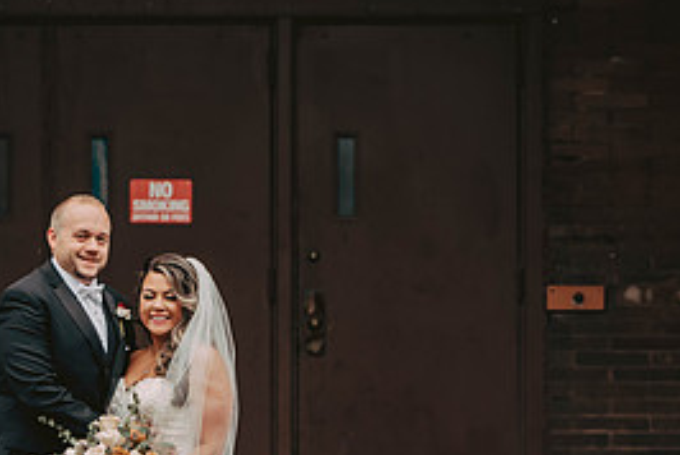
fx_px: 5238
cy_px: 456
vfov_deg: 5.0
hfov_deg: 7.4
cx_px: 179
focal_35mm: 277
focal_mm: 125
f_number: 3.2
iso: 800
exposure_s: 1/640
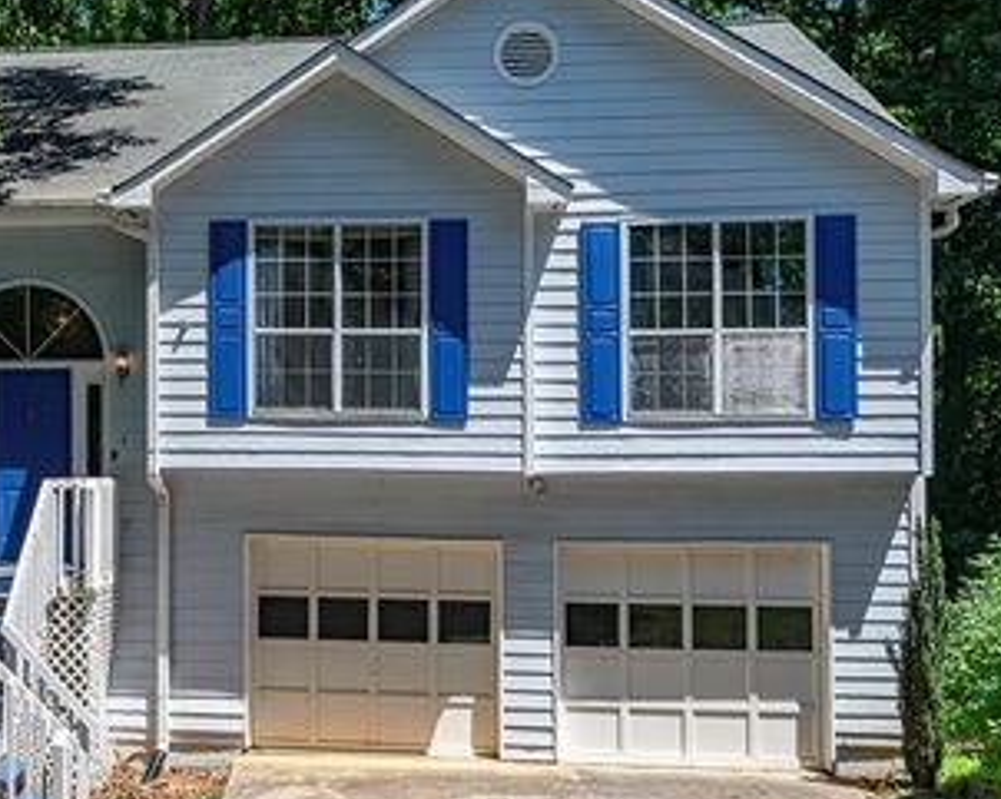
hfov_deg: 42.3
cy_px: 396
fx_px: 1243
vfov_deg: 35.6
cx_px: 232
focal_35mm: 42
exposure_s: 1/250
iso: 200
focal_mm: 18
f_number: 8
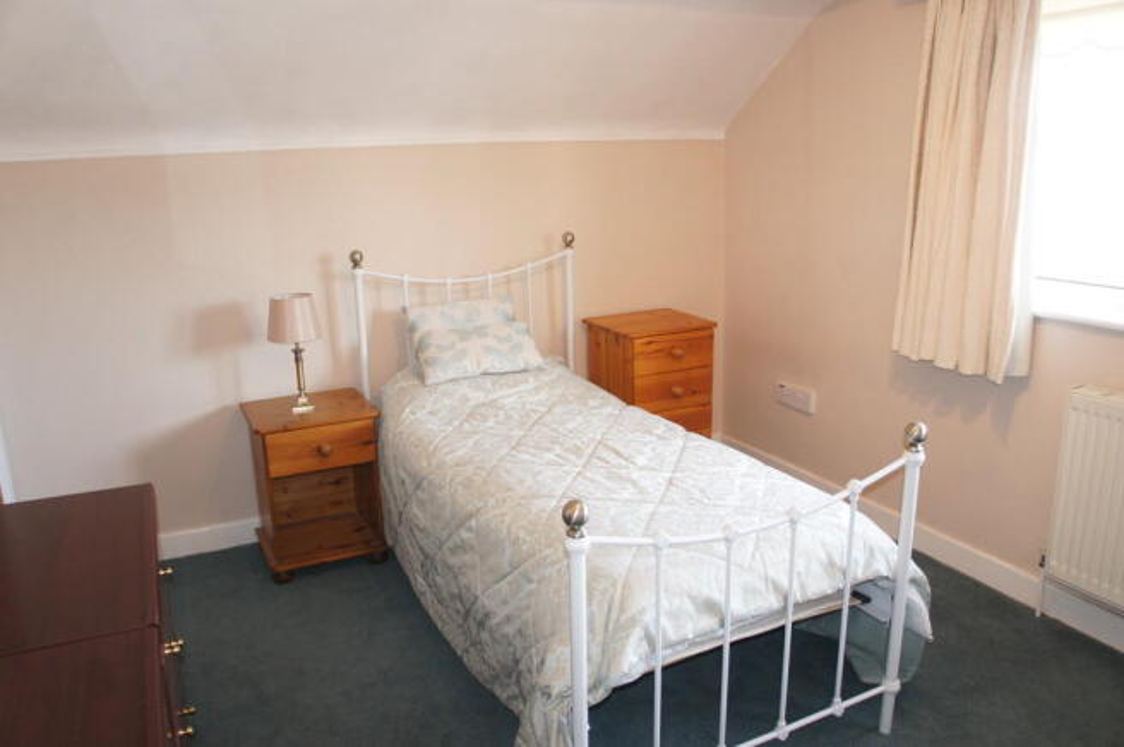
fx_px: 842
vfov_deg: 47.8
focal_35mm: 27
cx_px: 562
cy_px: 374
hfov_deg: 67.4
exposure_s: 1/60
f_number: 3.5
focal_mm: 18
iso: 500
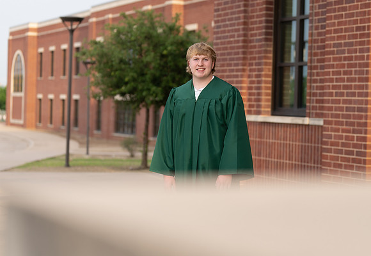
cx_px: 202
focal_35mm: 95
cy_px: 115
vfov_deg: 14.8
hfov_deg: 21.3
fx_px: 987
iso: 100
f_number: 2.8
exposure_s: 1/320
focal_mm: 79
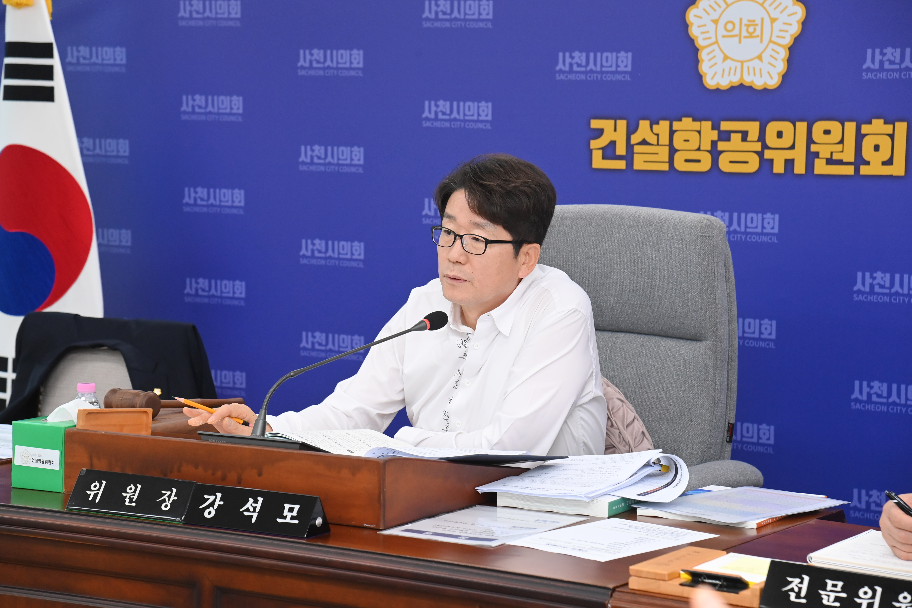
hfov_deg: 22.1
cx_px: 456
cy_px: 304
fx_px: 2330
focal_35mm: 92
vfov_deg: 14.9
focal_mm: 92
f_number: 6.3
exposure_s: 1/250
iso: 3200
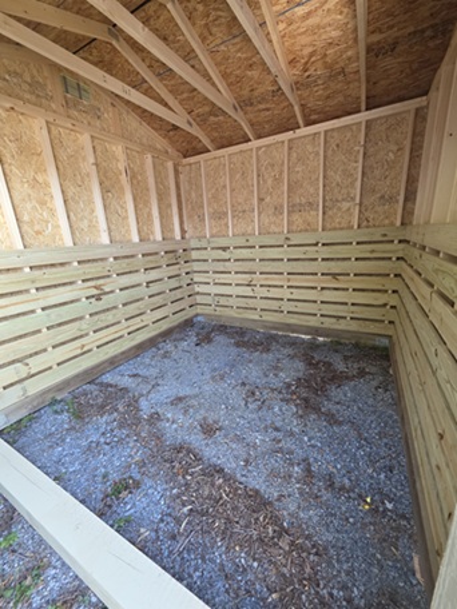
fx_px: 229
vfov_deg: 106.2
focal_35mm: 13
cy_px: 304
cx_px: 228
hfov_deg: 89.9
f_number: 1.9
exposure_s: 1/120
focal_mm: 2.2
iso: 200
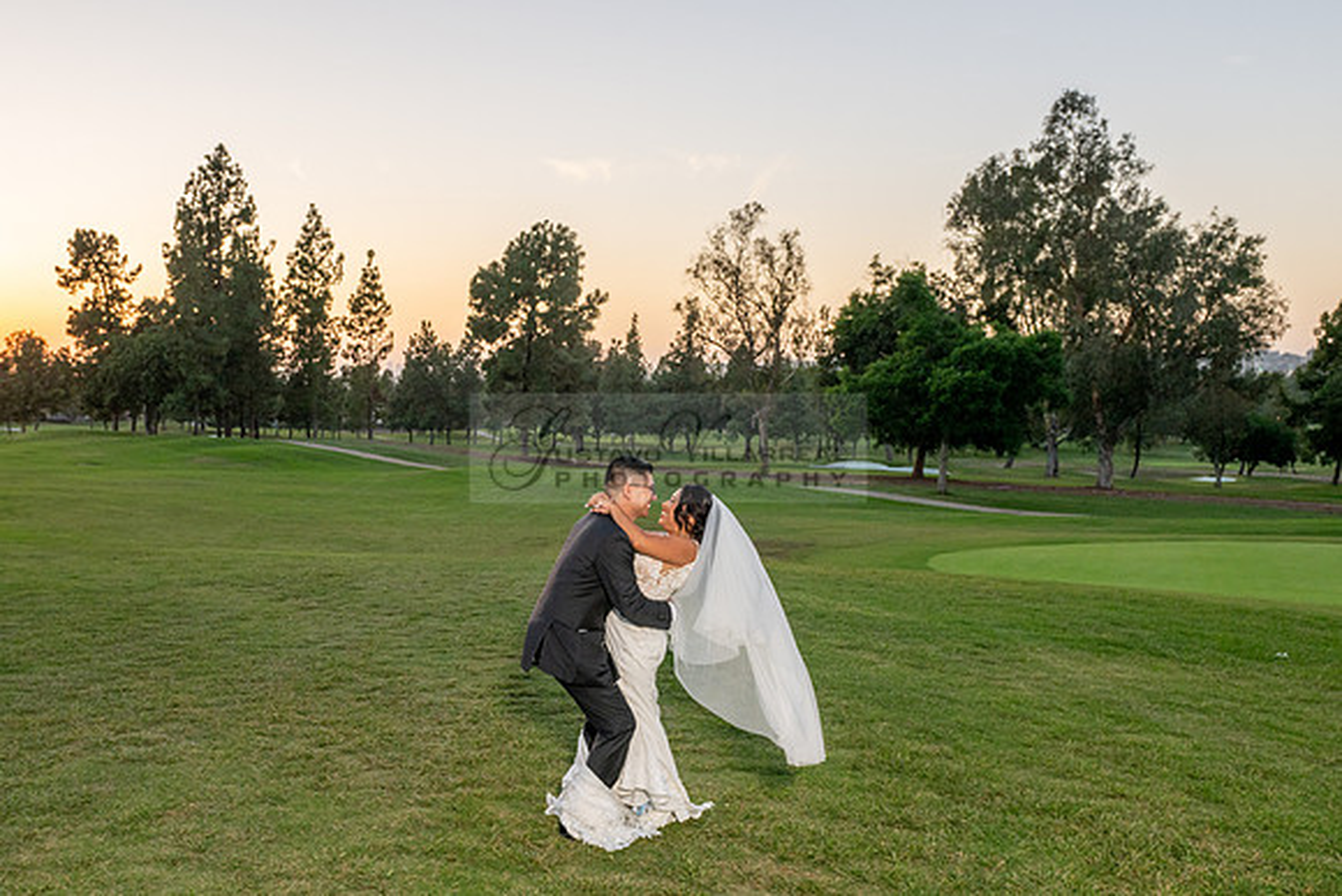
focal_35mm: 35
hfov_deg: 53.7
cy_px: 531
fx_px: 1302
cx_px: 477
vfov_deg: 37.8
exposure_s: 1/160
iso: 320
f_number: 5.6
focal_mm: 24
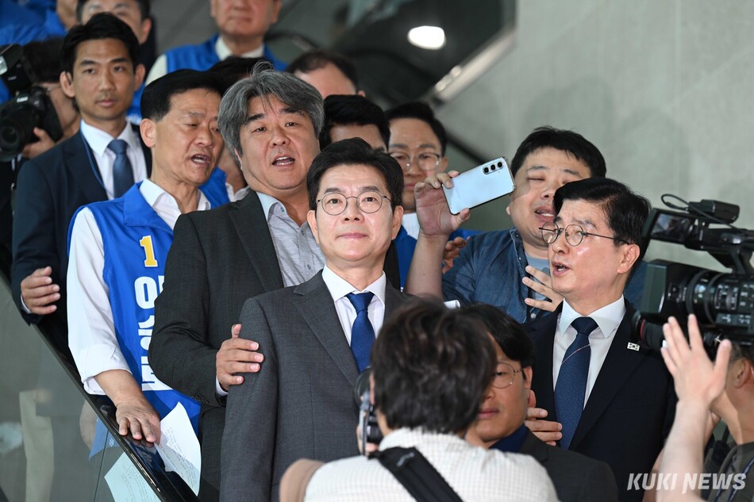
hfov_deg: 14.2
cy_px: 251
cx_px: 377
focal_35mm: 145
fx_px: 3036
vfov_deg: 9.5
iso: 720
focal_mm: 145
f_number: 4
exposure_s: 1/200
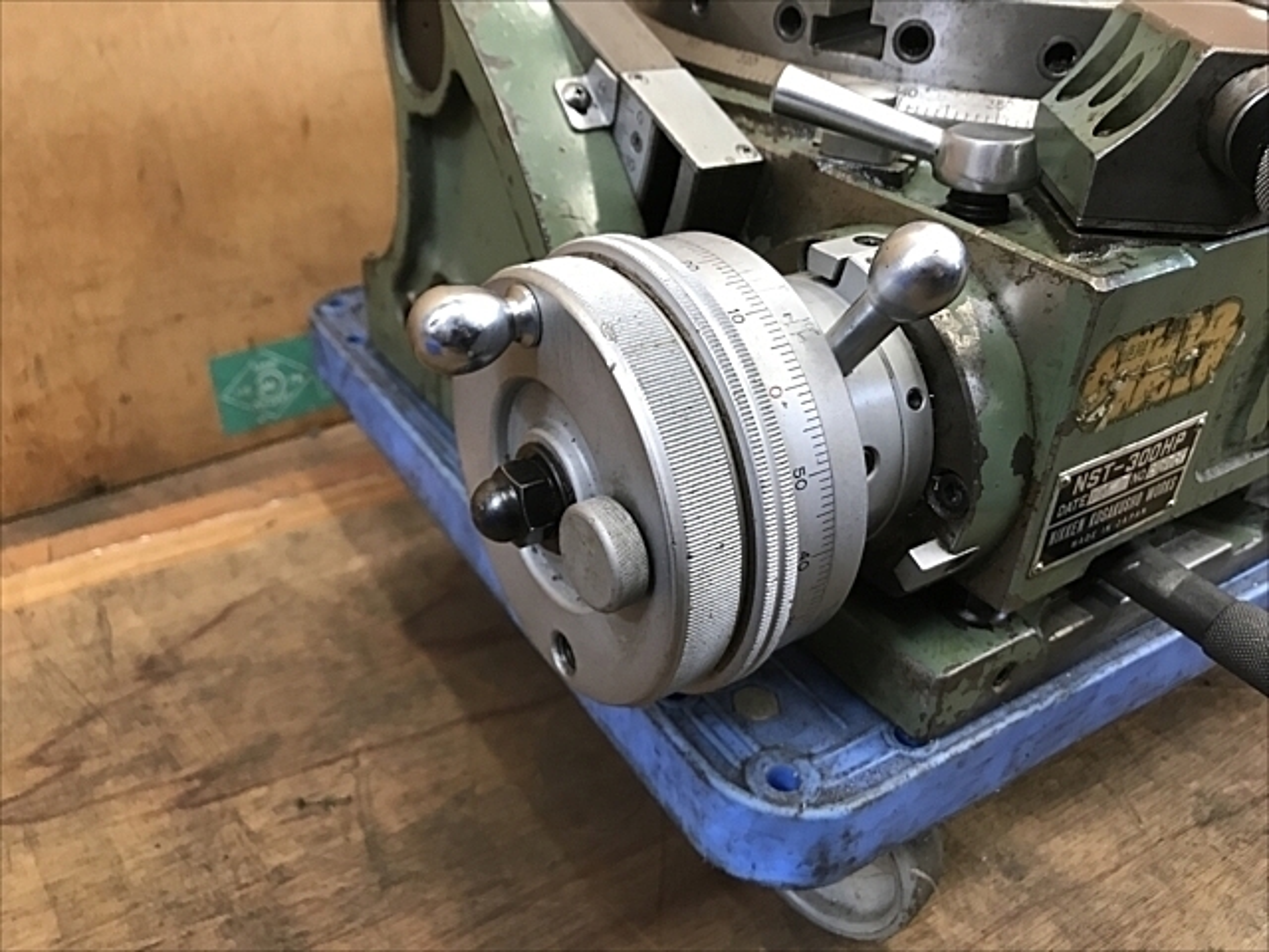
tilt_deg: -32.1
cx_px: 634
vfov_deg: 49.7
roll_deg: -4.1
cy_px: 476
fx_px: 1026
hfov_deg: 63.4
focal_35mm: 28
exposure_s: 1/15
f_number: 1.8
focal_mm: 3.99
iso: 64
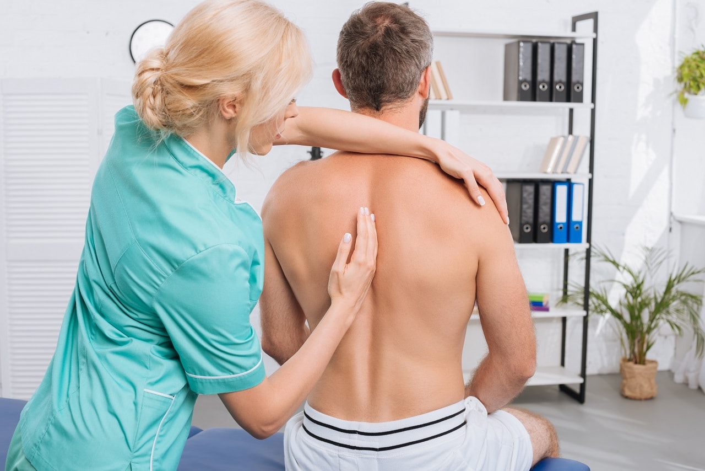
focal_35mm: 50
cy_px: 236
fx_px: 979
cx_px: 352
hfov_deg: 39.6
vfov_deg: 27.0
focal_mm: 50
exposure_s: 1/200
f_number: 6.3
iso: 100
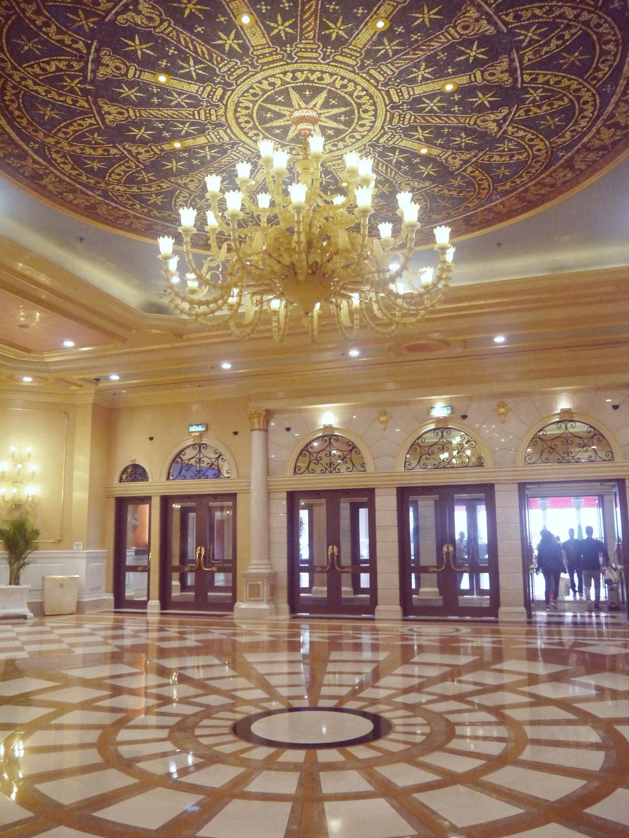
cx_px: 314
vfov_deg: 63.4
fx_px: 678
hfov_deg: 49.7
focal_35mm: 28
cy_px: 419
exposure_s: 1/60
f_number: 3.5
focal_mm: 14
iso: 1600
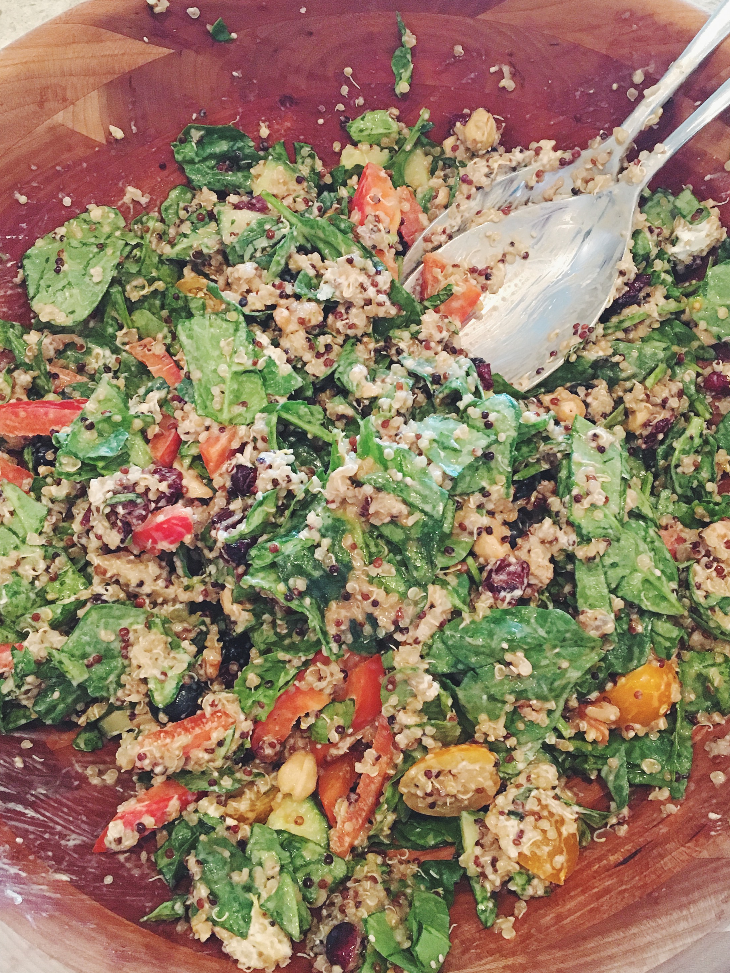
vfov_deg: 46.8
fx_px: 1125
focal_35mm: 40
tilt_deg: -67.7
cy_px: 461
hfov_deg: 35.9
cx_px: 394
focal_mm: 4.15
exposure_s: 1/30
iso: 200
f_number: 2.2
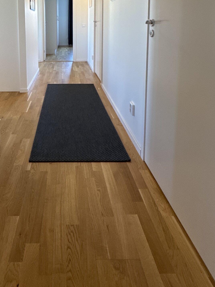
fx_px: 207
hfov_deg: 53.3
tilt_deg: -5.8
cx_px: 64
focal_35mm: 25
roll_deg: +0.9
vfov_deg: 61.4
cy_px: 43
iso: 200
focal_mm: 2.22
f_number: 2.2
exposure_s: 1/100
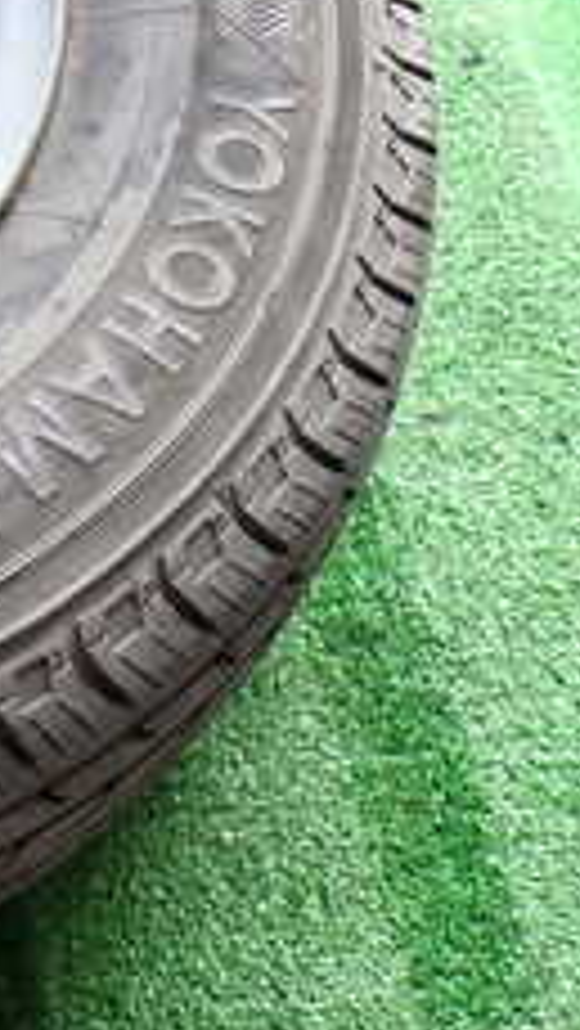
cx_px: -486
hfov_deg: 13.5
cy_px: 189
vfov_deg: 26.0
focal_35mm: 80
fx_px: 2185
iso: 100
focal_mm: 5.05
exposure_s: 1/60
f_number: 2.2
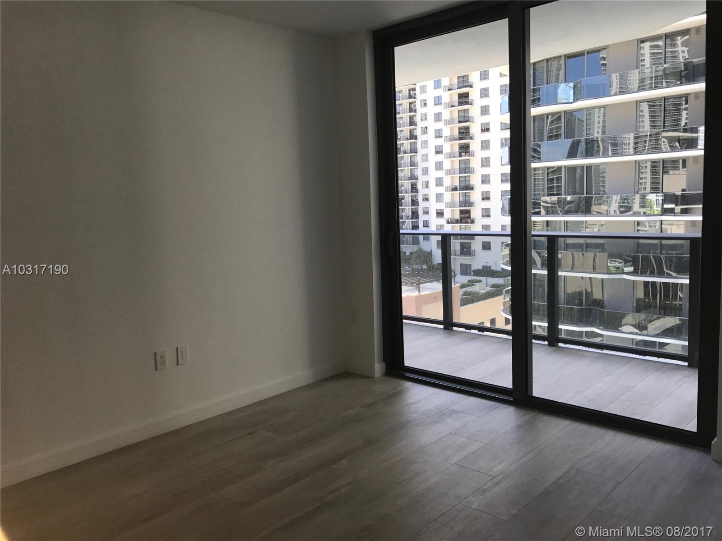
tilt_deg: -6.2
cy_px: 270
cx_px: 361
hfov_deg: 63.4
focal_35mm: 28
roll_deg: +1.0
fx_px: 584
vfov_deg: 49.7
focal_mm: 3.99
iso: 20
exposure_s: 1/110
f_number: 1.8
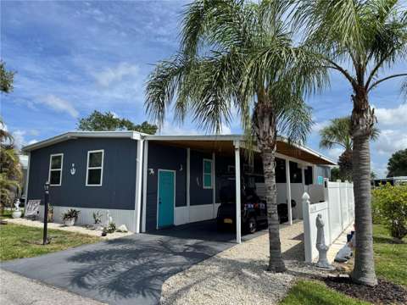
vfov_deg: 56.8
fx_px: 282
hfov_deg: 71.6
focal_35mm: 24
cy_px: 152
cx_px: 204
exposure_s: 1/5348
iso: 80
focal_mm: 6.76
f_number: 1.78
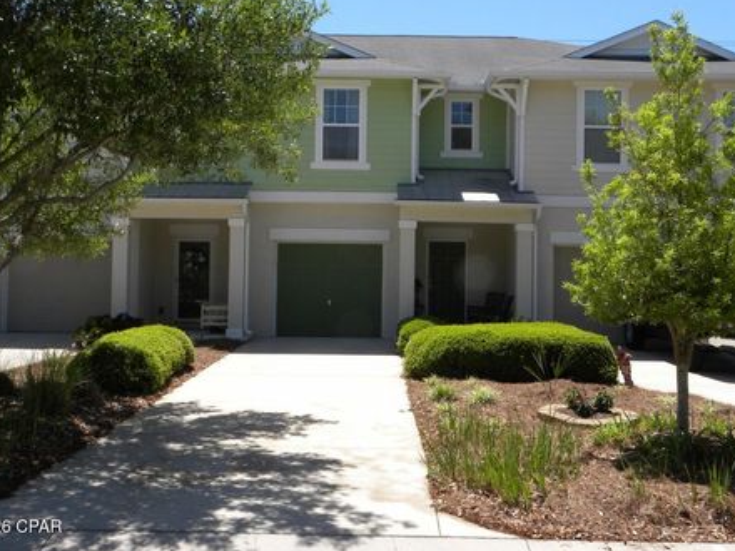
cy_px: 241
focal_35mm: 42
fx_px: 892
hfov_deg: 44.8
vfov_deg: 34.3
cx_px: 374
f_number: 5.6
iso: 64
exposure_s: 1/245
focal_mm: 6.6
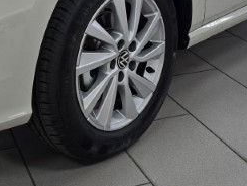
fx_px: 535
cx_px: 63
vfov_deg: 18.5
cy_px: -45
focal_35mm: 75
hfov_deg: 25.7
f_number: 1.7
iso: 64
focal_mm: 6.3
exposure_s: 1/100
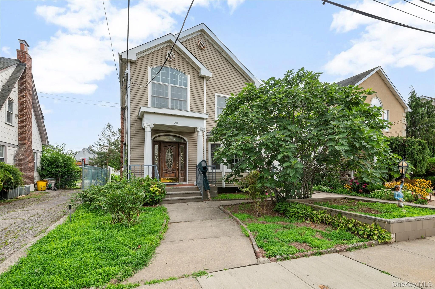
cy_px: 144
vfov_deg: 70.3
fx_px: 205
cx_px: 218
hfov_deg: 93.3
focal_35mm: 17
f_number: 8
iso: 100
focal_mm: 17
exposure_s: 1/50
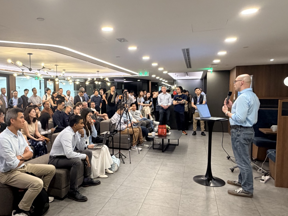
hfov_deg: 64.5
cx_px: 110
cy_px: 111
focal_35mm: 27
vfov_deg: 51.4
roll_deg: +0.5
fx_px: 225
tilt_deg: -3.8
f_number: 2.2
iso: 200
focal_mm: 2.22
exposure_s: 1/50
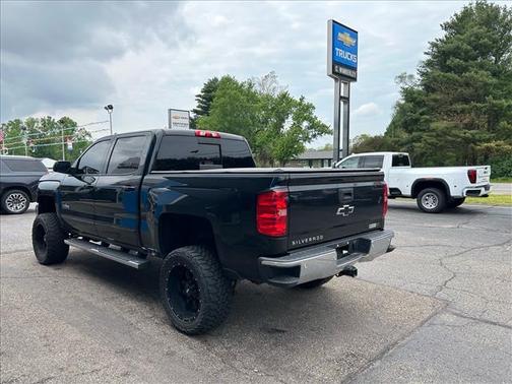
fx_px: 385
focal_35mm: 26
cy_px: 192
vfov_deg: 53.1
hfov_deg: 67.3
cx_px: 256
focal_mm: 5.7
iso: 50
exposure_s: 1/2762
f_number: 1.5
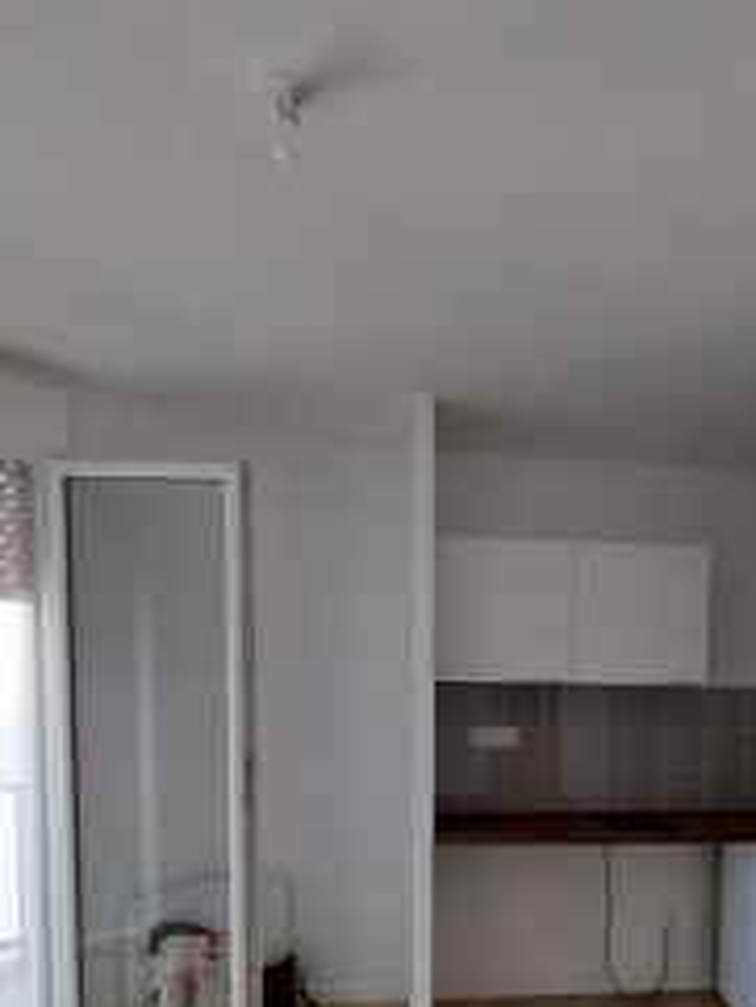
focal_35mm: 23
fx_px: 669
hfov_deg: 57.7
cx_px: 501
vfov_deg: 69.3
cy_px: 750
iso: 64
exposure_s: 1/166
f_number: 2.2
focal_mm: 1.13
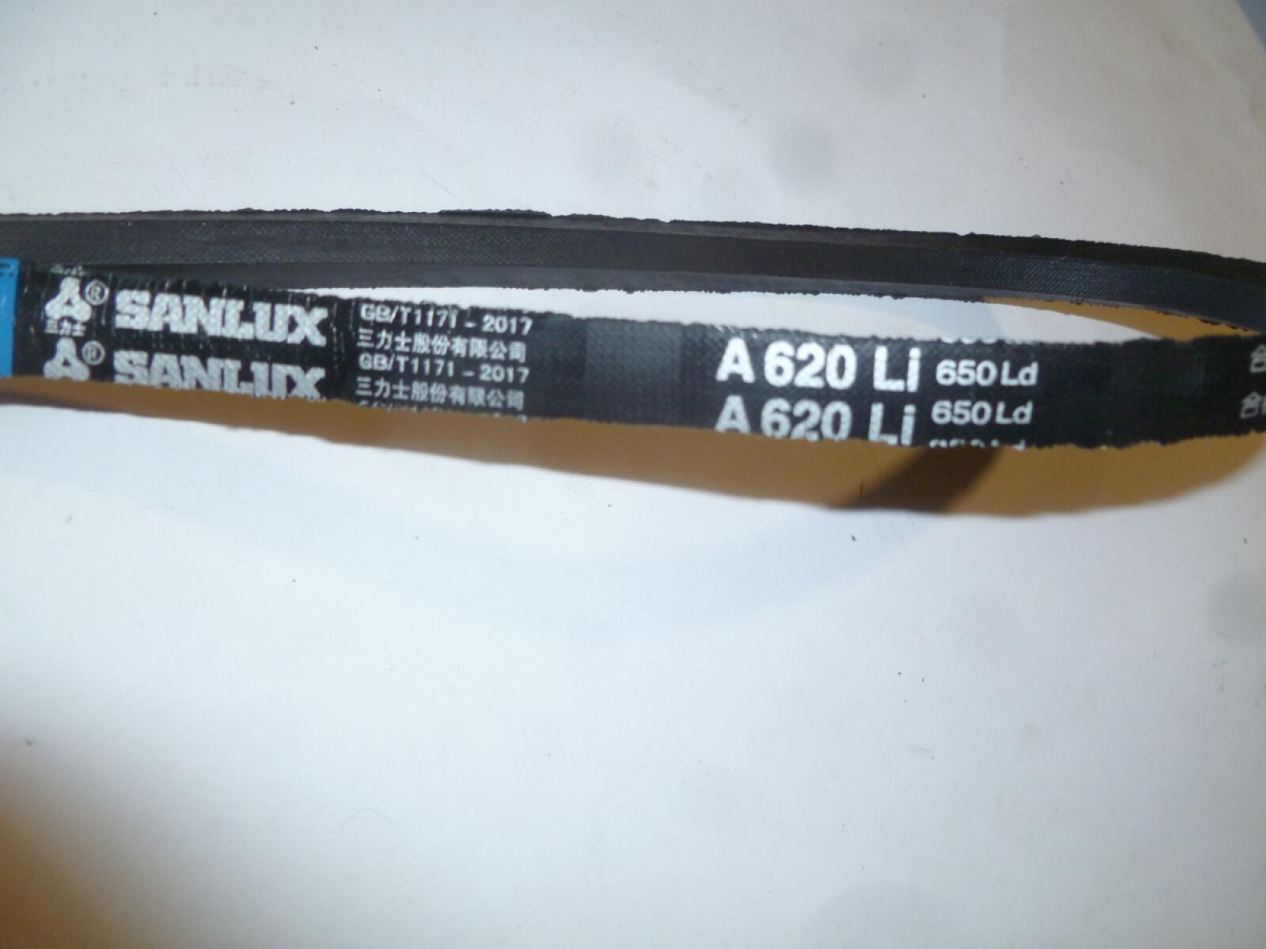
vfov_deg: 49.7
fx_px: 1024
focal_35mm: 28
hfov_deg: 63.4
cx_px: 633
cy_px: 474
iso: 200
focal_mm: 5
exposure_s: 1/30
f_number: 3.3
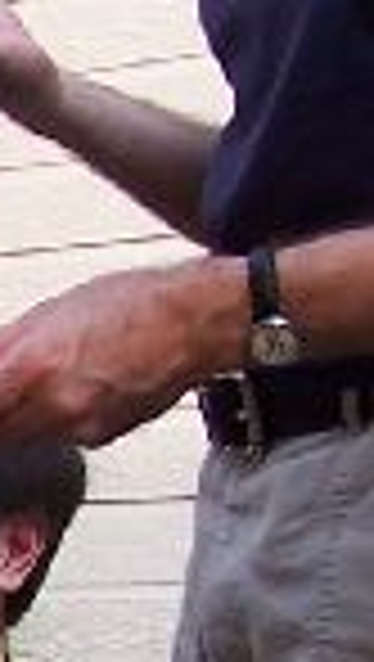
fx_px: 4272
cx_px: -843
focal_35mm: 243
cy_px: 703
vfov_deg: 8.8
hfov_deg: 4.7
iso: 80
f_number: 2.8
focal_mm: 6.3
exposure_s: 1/125
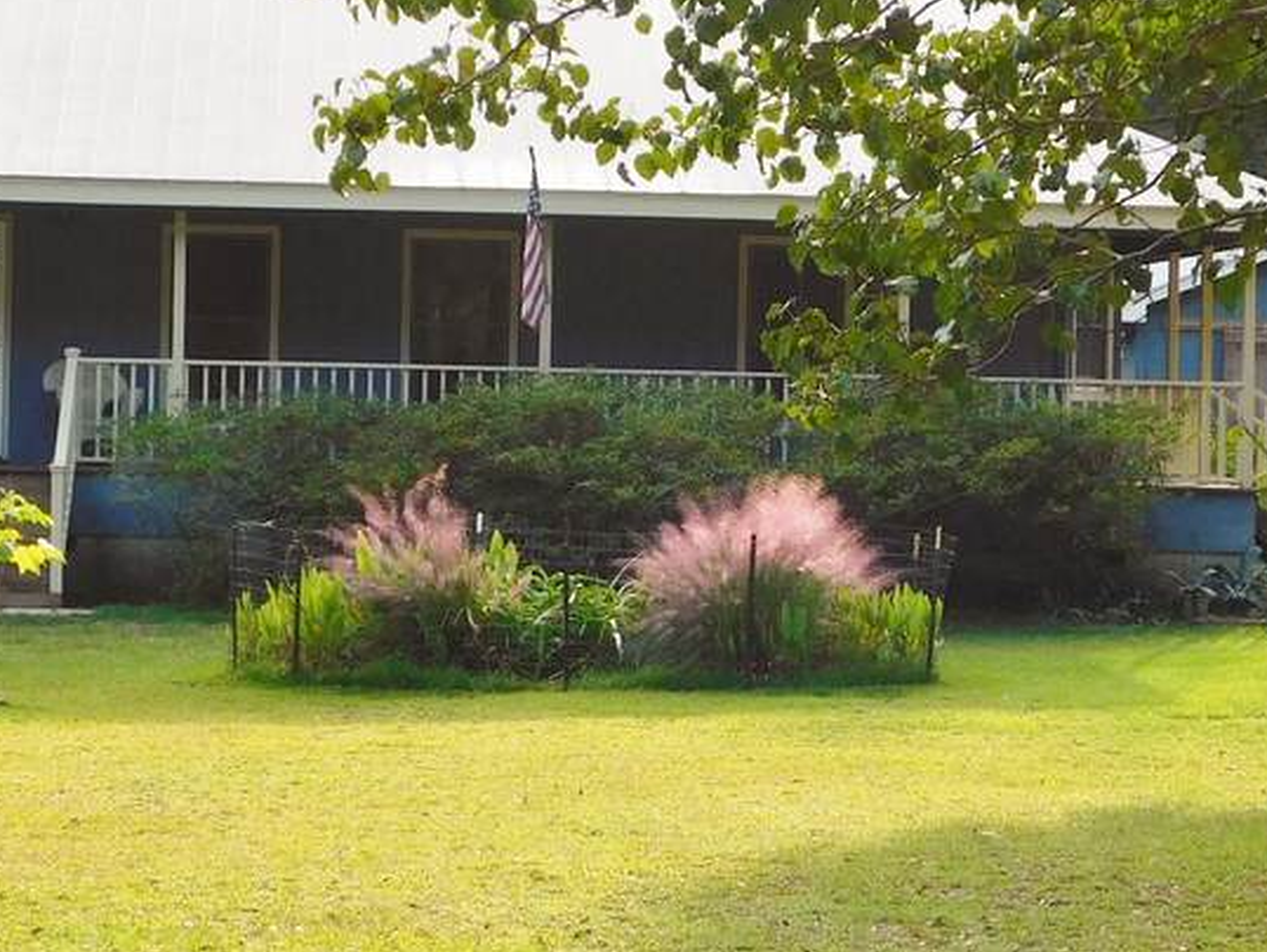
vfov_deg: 13.8
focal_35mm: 107
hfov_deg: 18.4
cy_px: 398
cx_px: 737
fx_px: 3918
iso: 125
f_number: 3.7
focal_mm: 8
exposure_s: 1/160
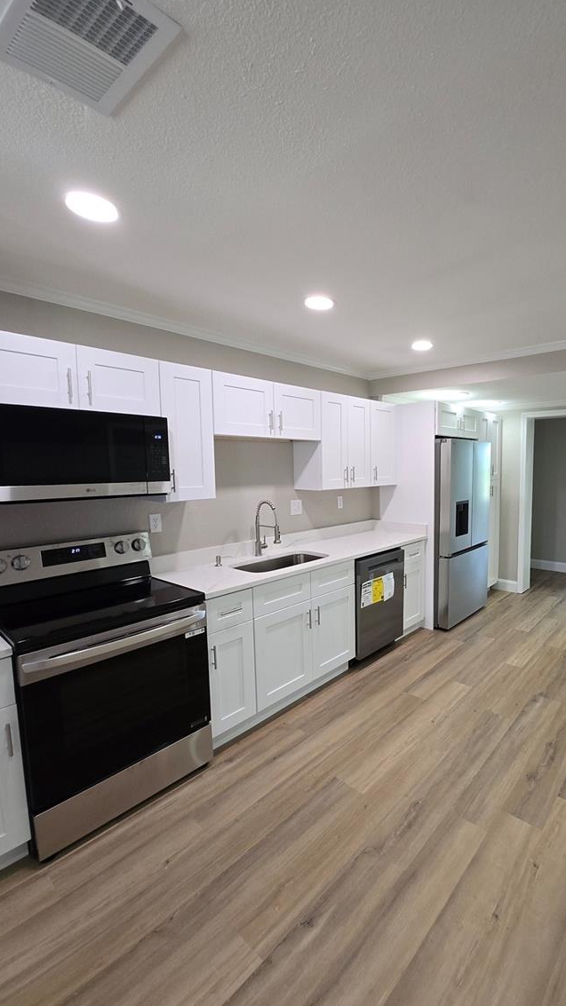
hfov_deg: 68.9
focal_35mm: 15
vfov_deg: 103.0
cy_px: 507
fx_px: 400
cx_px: 367
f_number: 2.2
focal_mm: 1.7
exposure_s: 1/60
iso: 125
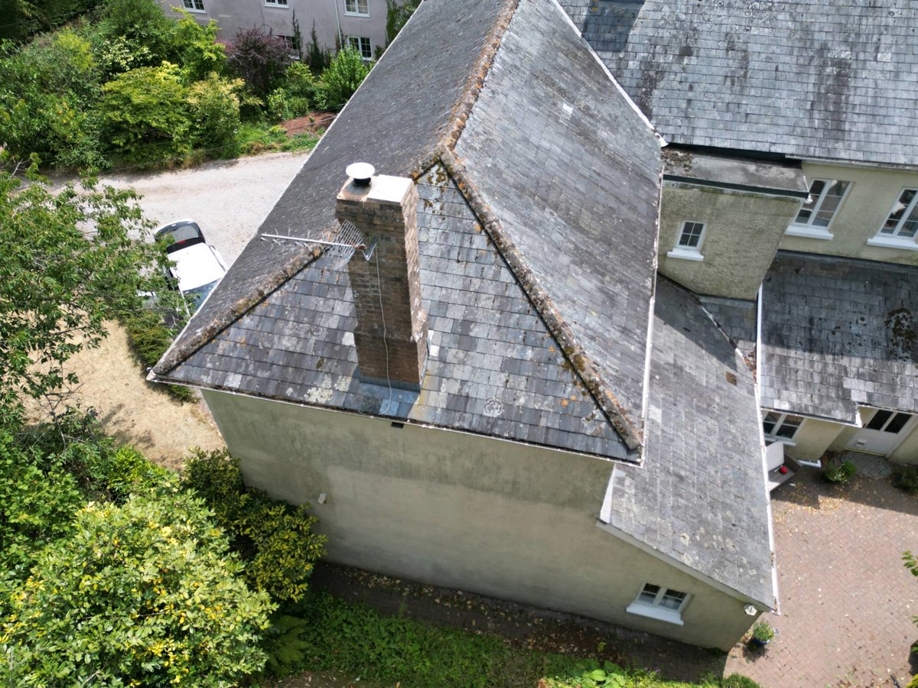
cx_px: 459
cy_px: 344
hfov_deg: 71.6
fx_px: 636
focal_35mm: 24
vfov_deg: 56.8
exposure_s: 1/1500
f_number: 1.7
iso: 110
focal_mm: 6.72
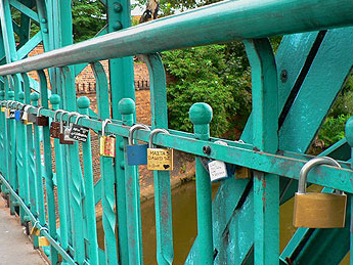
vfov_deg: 30.9
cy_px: 124
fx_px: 479
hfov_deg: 40.4
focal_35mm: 47
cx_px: 179
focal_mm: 6
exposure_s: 1/25
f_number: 2.8
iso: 100
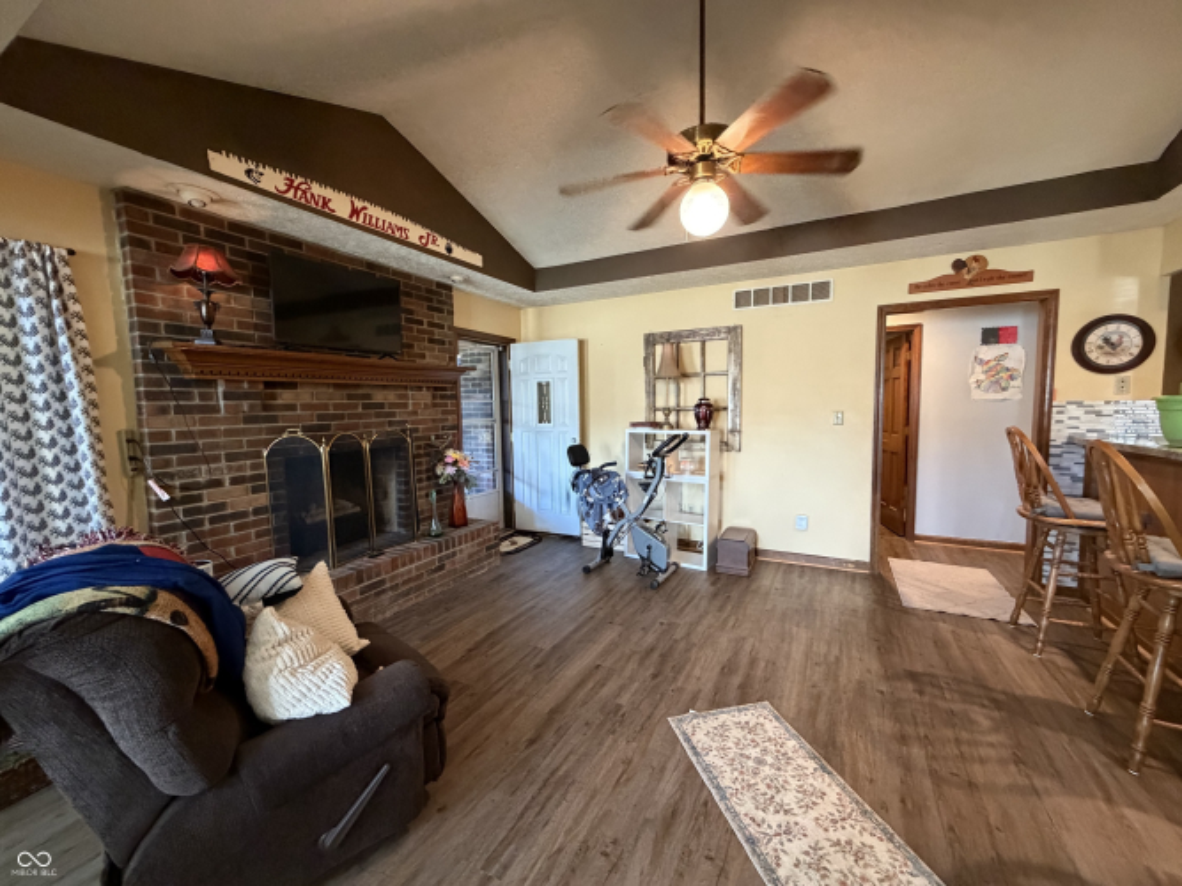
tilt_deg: -3.7
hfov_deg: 102.1
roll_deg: +1.7
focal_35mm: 14
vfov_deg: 85.7
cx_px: 591
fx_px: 478
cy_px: 443
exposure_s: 1/60
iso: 800
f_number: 2.2
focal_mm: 2.22
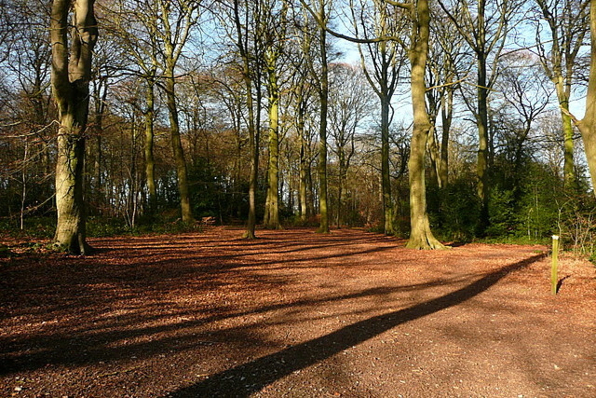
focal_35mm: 28
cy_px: 199
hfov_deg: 65.5
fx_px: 464
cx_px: 298
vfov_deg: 46.4
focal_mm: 4.6
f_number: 3.3
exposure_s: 1/200
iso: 100
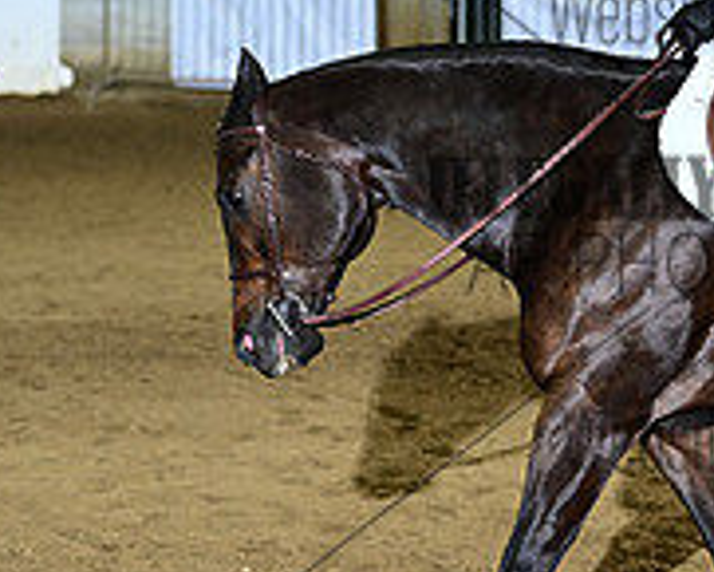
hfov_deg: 6.4
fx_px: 6364
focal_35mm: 301
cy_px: 219
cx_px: 769
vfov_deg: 5.1
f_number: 3.5
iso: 500
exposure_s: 1/205
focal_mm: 100
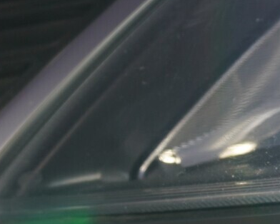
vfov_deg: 16.5
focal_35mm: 93
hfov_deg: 19.6
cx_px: 318
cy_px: 143
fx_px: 771
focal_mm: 16
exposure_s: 1/60
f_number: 4
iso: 125
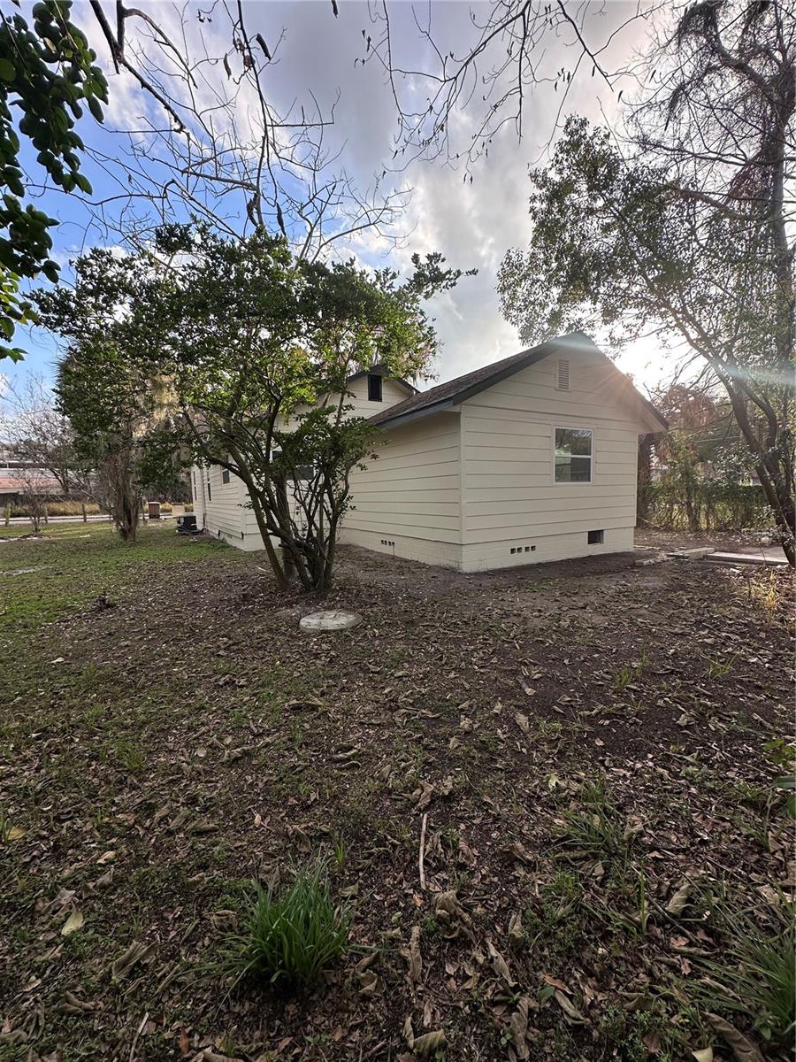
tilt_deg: -4.9
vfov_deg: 102.1
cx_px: 398
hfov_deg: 85.7
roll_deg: +1.2
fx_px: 429
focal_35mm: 14
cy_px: 531
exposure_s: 1/609
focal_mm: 2.22
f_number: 2.2
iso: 40
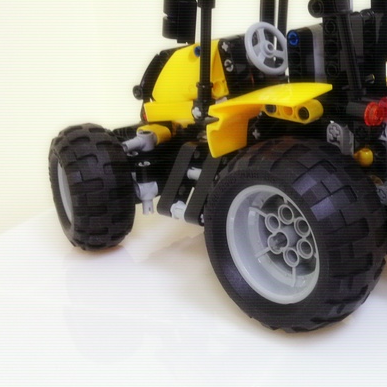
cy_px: 118
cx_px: 365
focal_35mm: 64
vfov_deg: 26.7
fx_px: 810
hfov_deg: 25.8
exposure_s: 1/20
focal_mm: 4.28
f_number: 2.4
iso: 100
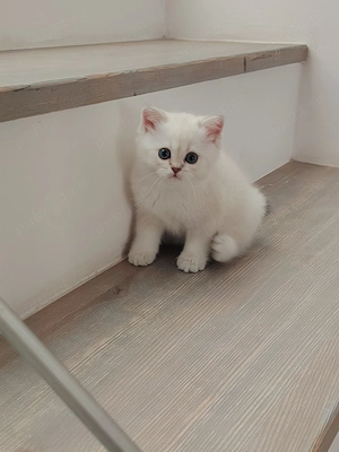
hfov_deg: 30.9
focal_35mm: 47
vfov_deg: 40.4
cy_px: 226
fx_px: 614
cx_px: 170
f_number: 1.75
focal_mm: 5.25
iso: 2181
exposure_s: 1/25
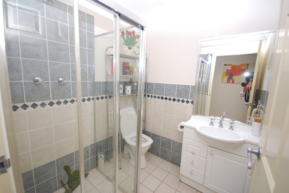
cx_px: 144
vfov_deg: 77.4
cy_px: 96
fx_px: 121
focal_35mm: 15
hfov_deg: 100.3
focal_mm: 10
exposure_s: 1/60
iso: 200
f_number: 4
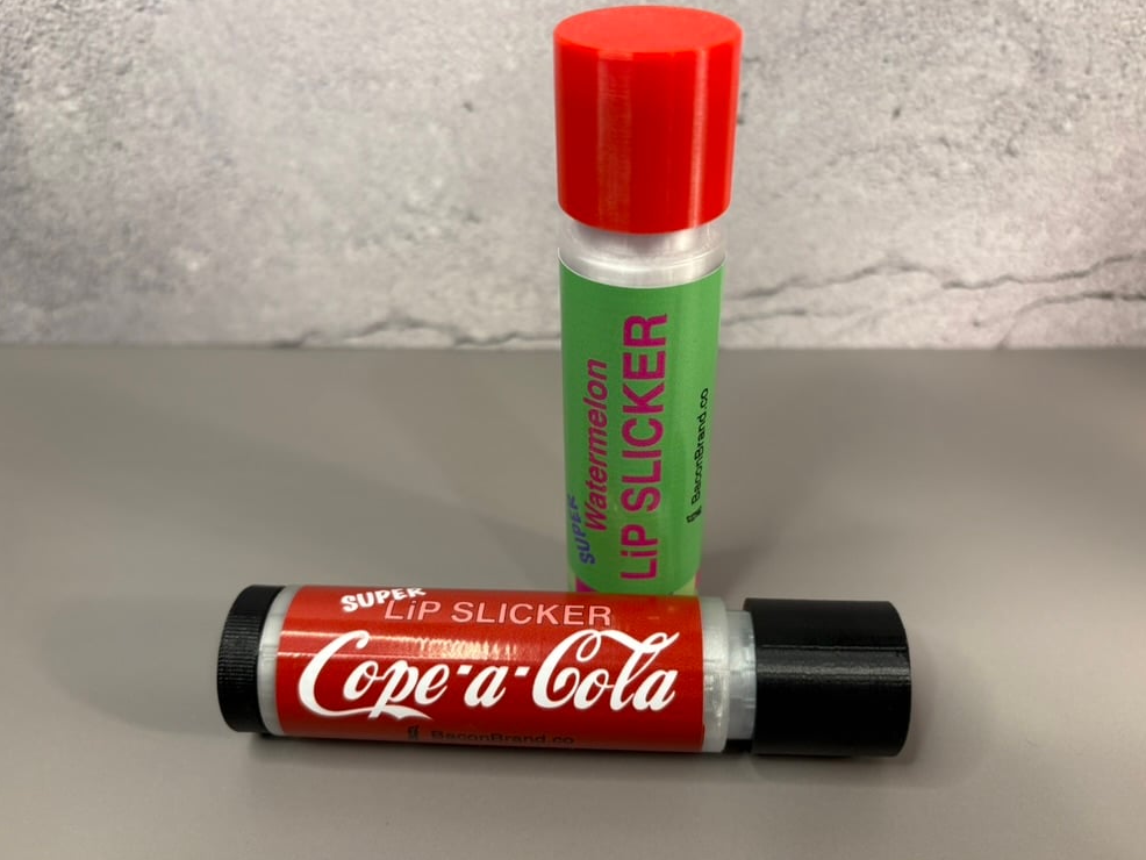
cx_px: 590
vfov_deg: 51.4
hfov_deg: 65.3
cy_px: 424
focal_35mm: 27
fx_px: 894
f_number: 1.6
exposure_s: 1/60
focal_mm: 5.96
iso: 80
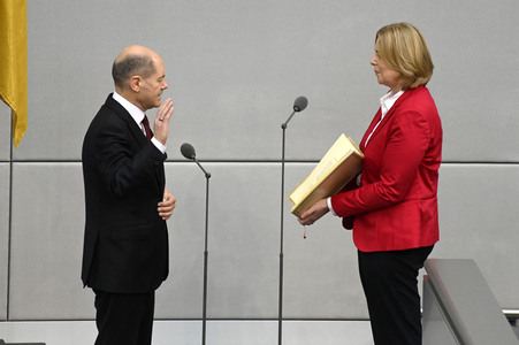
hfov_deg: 4.1
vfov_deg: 2.7
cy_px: 172
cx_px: 260
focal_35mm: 500
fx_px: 7203
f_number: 5.6
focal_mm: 500
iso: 8000
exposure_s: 1/200
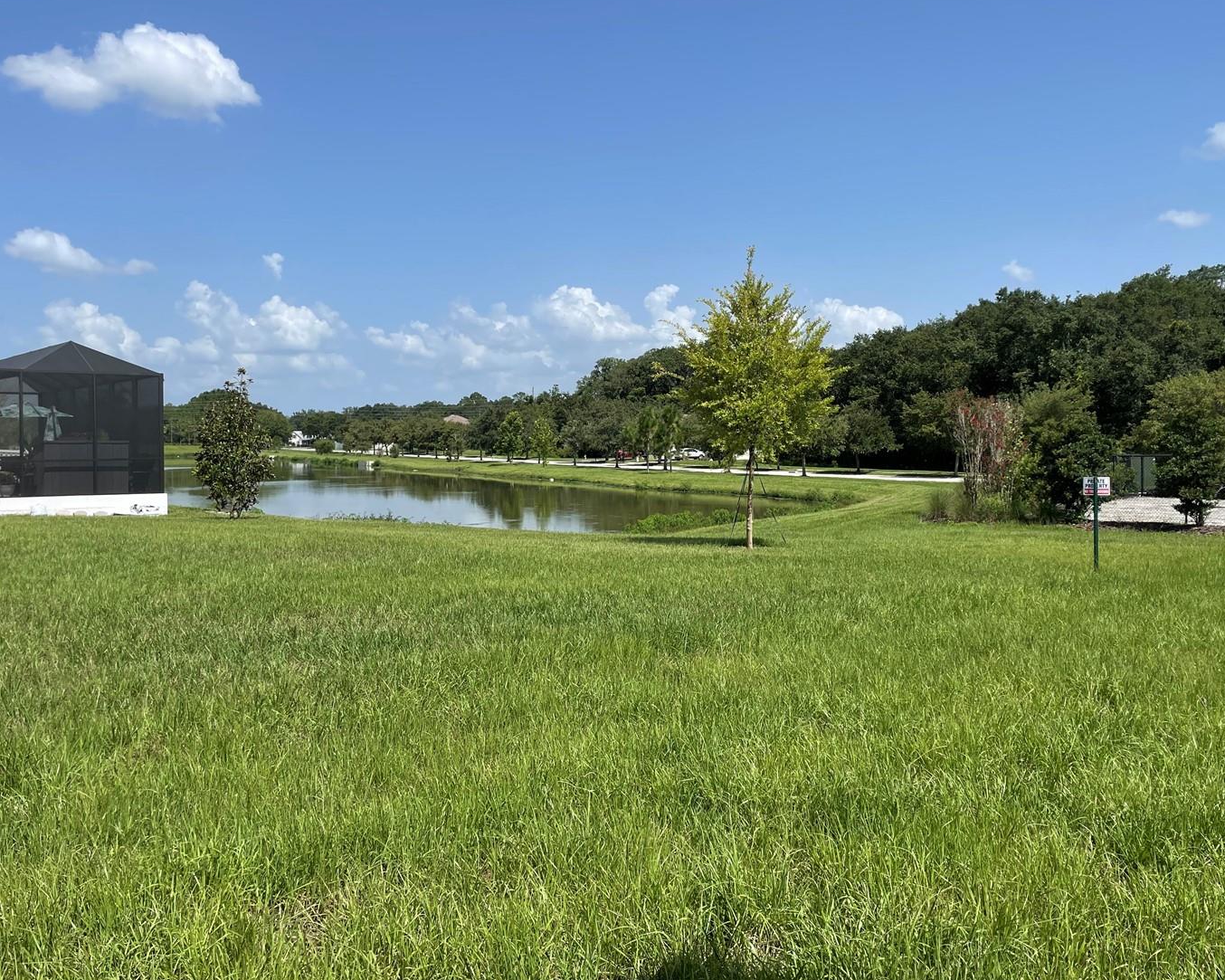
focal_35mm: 30
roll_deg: +0.5
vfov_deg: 48.5
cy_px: 457
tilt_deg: -0.6
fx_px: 1088
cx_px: 607
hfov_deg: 58.8
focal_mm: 4.2
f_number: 1.6
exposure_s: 1/4132
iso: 32
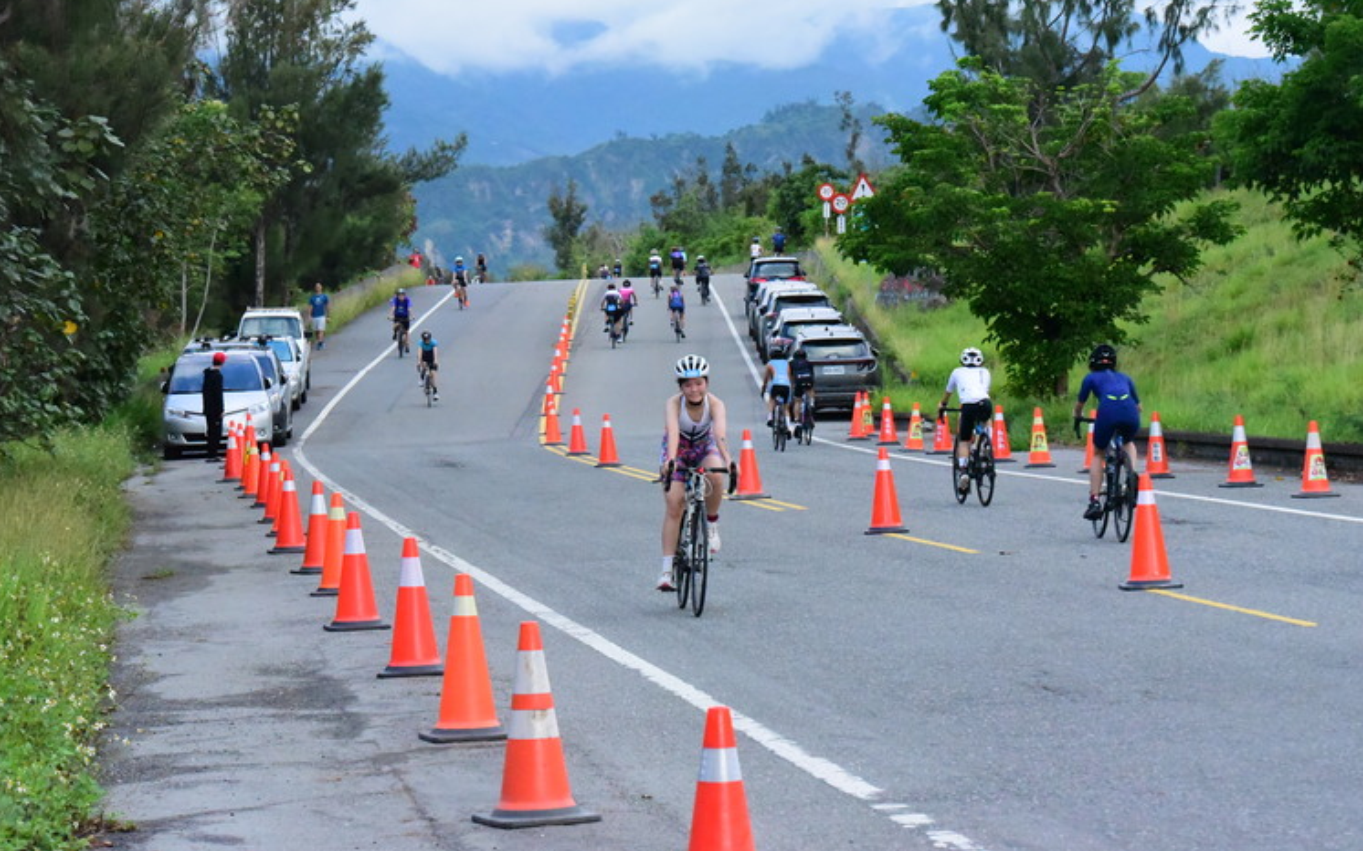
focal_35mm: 128
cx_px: 703
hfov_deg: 16.3
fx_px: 4754
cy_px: 390
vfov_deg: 10.2
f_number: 13
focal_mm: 120
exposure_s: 1/2500
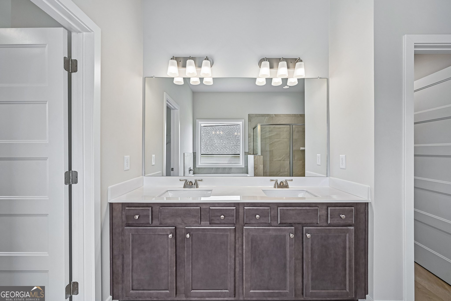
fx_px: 175
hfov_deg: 104.3
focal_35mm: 14
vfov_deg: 81.2
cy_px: 150
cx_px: 226
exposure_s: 1/40
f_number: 8
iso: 100
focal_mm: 14
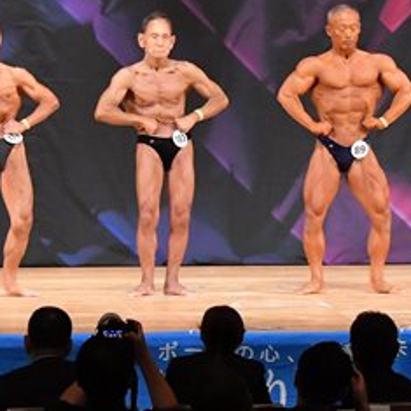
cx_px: 244
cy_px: 103
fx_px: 3949
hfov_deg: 6.0
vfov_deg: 6.0
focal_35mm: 294
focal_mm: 70
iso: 7200
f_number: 5.6
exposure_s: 1/400
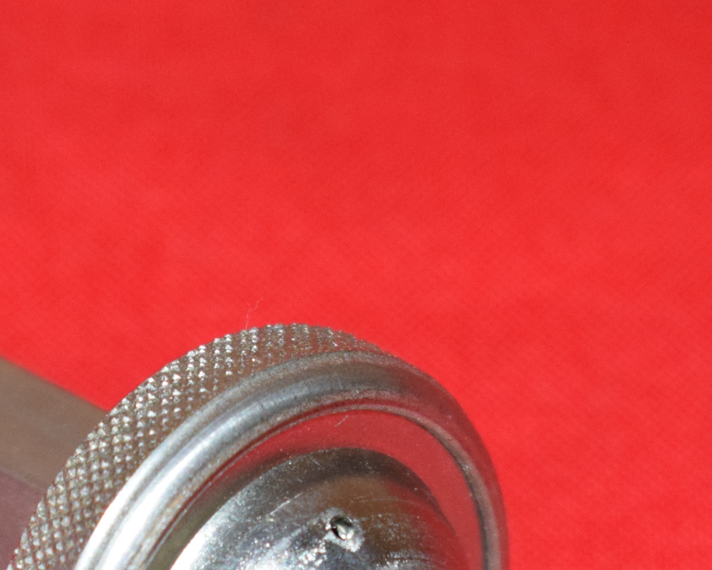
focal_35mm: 263
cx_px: 144
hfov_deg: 7.4
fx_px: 5534
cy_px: 699
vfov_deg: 5.9
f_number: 5.6
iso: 1250
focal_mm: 55
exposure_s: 1/200
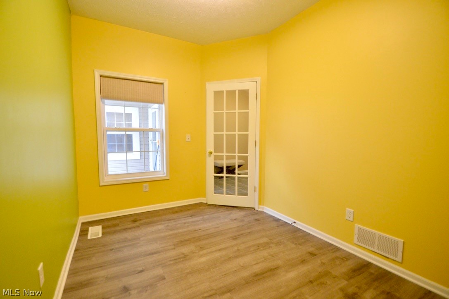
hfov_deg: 100.4
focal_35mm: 15
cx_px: 224
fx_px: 187
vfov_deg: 77.2
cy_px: 150
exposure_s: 1/60
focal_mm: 10
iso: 1100
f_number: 3.5
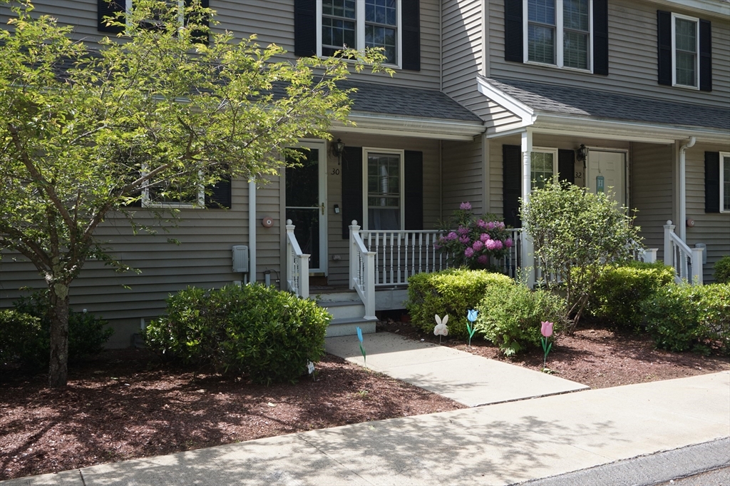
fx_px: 669
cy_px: 243
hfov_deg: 57.3
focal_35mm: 33
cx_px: 365
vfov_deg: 39.9
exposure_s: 1/160
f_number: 11
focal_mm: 22
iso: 250
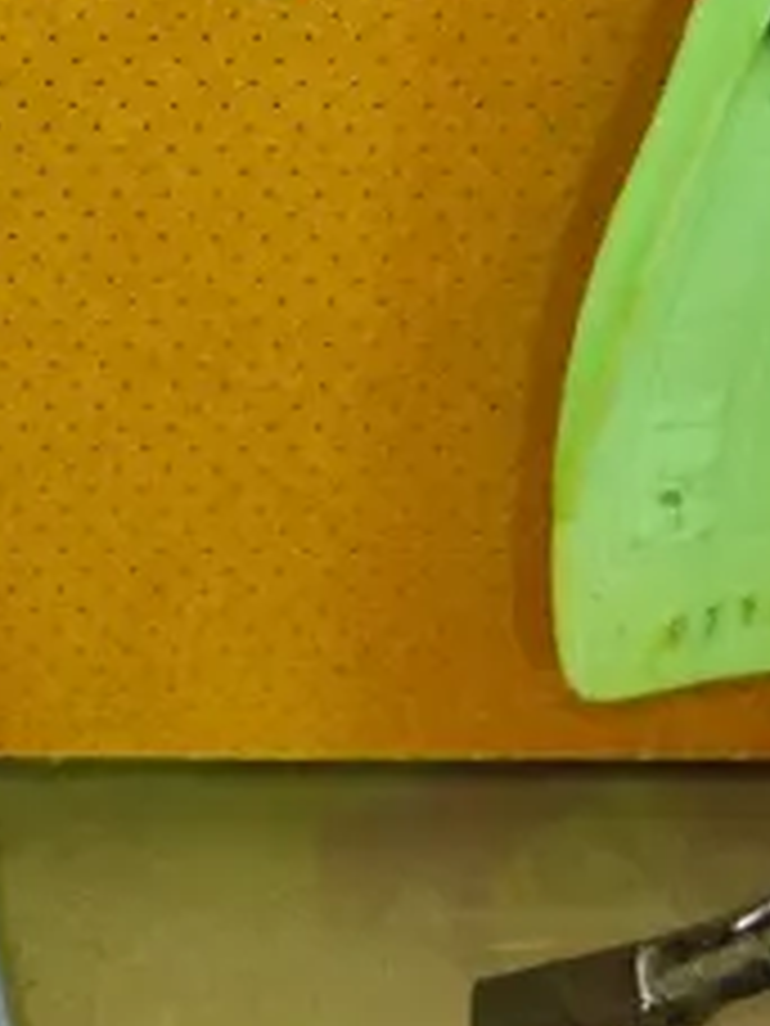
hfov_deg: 11.8
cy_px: -968
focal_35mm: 117
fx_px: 3470
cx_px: -556
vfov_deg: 14.3
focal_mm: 13
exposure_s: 1/40
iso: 3200
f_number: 3.7
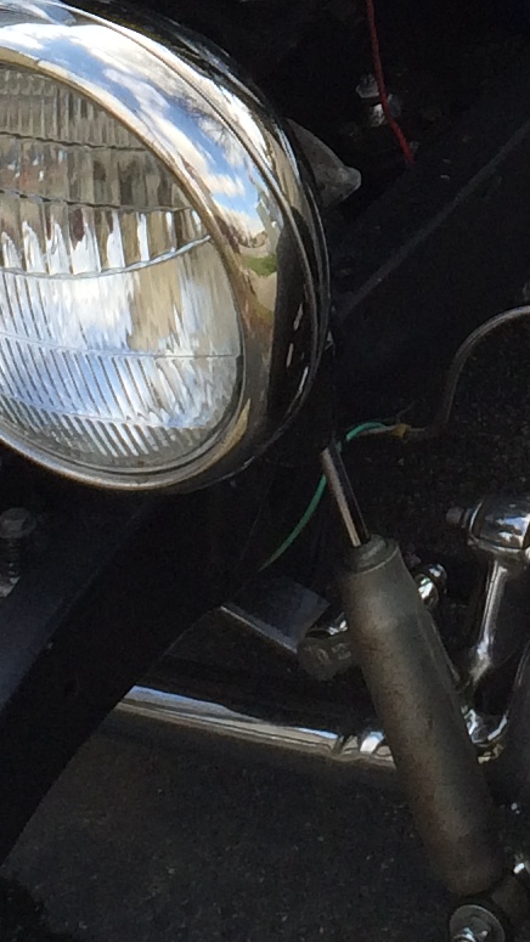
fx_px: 3323
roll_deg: +3.6
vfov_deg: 15.1
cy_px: -412
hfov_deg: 9.0
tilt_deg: -20.8
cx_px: 652
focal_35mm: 133
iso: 32
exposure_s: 1/641
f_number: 2.2
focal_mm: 4.15
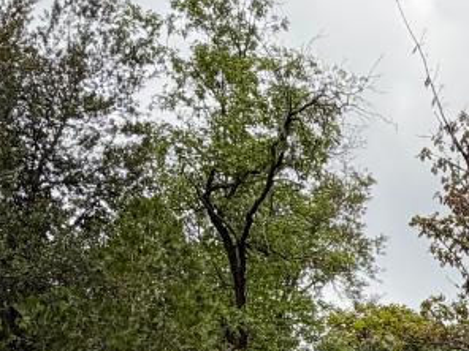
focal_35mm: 71
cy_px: 429
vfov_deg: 19.4
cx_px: 504
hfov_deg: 25.6
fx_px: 962
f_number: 2.2
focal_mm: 2.22
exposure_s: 1/502
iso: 50
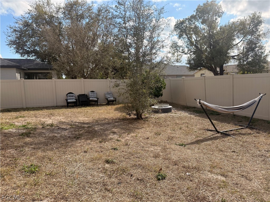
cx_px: 135
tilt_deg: -5.9
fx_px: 187
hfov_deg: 71.6
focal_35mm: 24
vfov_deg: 56.8
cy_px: 101
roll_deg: +0.1
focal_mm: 6.76
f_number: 1.78
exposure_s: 1/5319
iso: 125
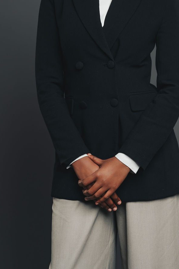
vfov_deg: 13.9
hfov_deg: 9.3
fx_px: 1096
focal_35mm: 147
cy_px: 41
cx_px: 133
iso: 125
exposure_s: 1/100
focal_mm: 85
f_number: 8
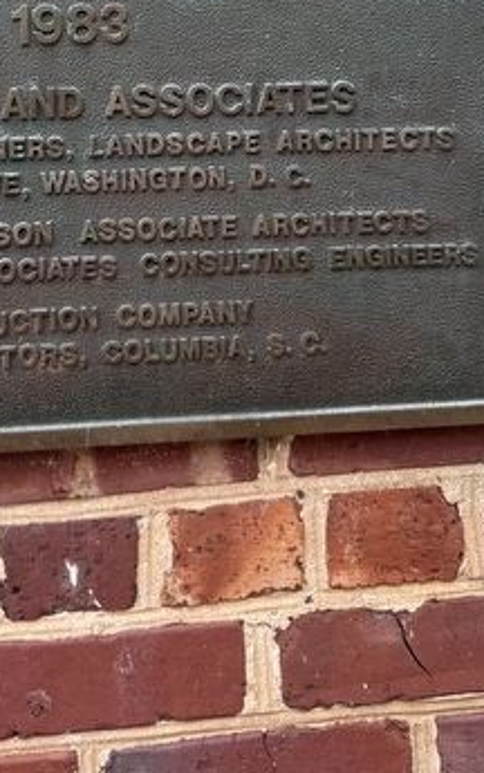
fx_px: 1244
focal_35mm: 59
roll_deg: +0.6
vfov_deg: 31.4
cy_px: -34
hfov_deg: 21.7
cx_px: 90
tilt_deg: +1.9
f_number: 1.78
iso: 200
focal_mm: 6.76
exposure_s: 1/121
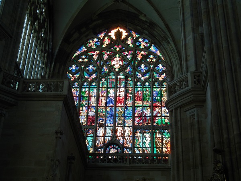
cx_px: 120
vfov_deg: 24.0
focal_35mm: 61
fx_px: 425
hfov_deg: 31.7
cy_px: 90
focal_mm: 11
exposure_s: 1/40
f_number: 4.5
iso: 125
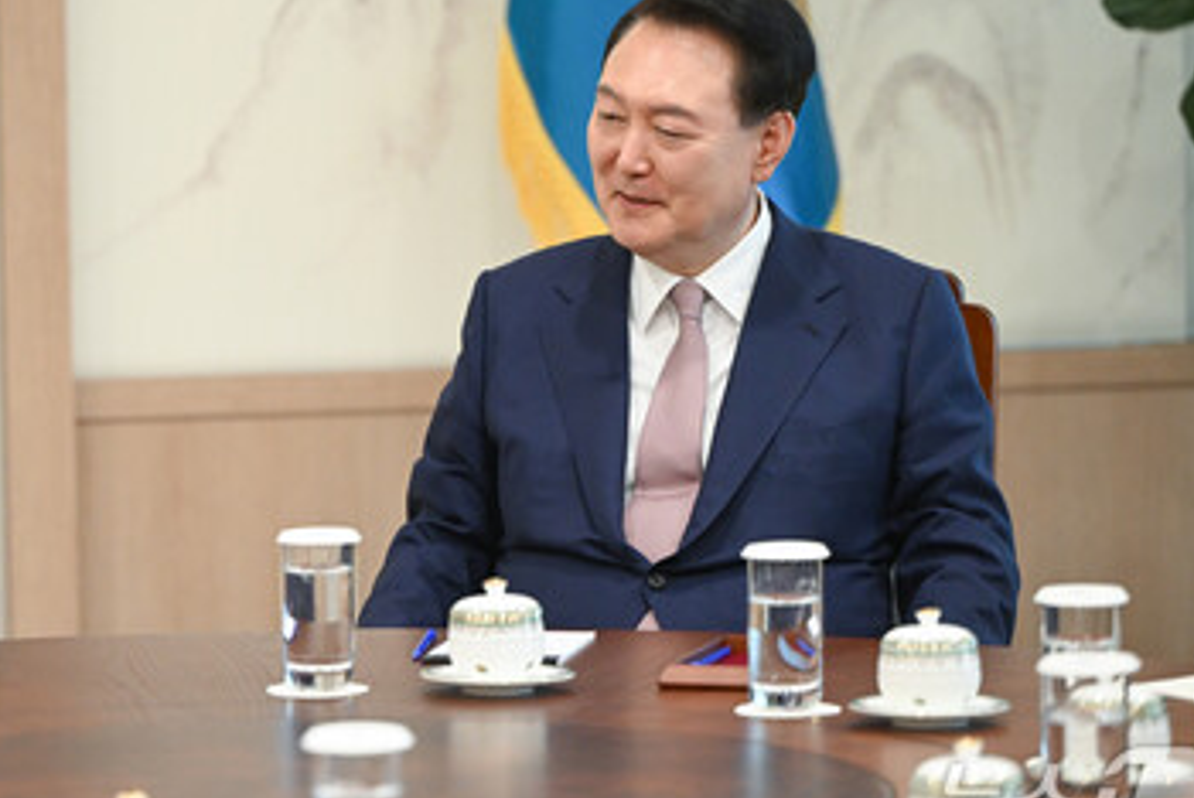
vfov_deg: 7.0
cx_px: 198
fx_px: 6539
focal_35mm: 197
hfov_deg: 10.4
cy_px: 181
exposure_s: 1/320
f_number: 3.2
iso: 2000
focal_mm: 115
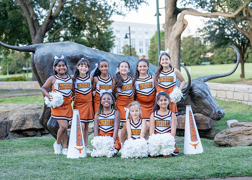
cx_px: 138
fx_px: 437
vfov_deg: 23.2
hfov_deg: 32.1
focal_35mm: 61
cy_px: 100
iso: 250
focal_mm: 50
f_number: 2
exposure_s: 1/400
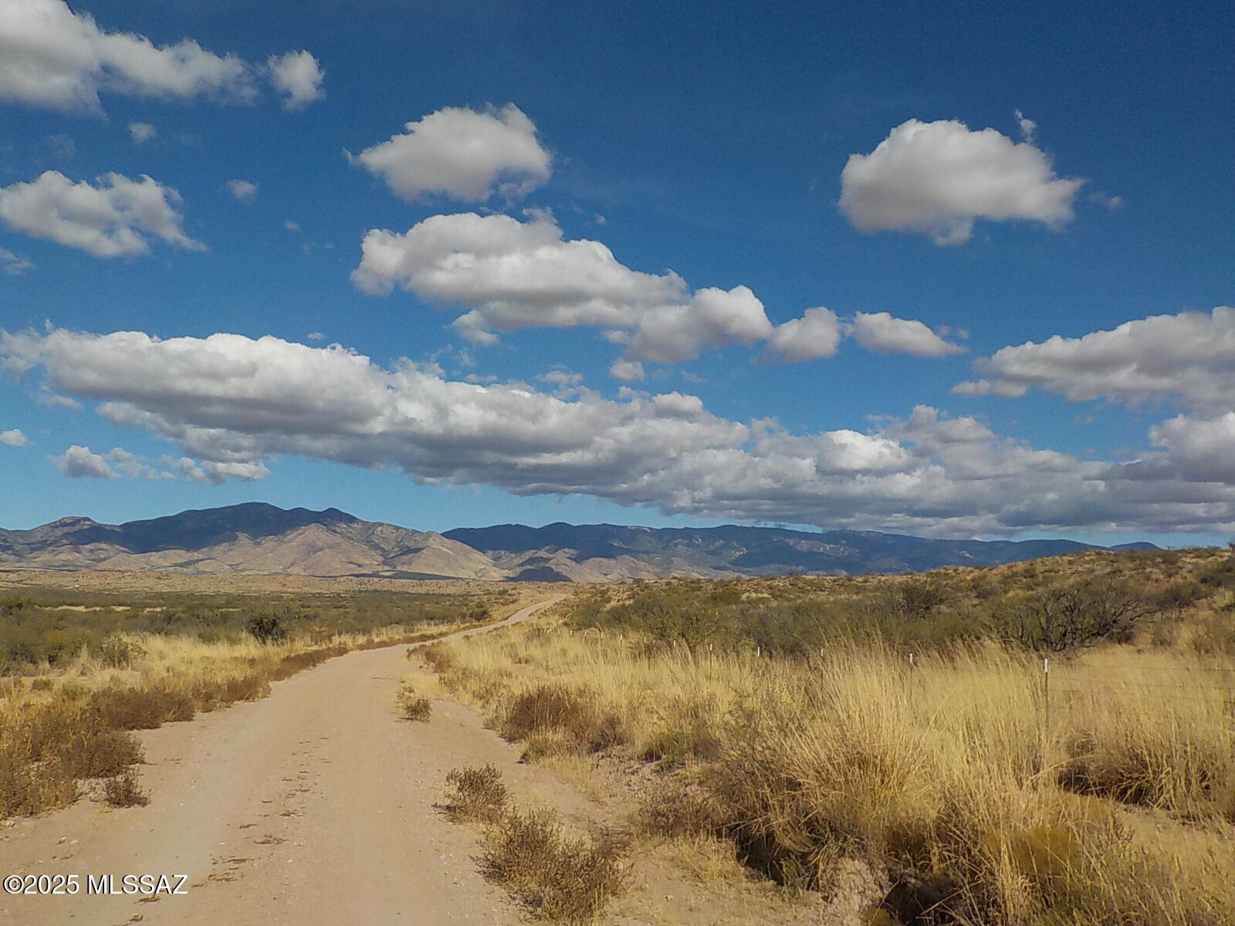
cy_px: 463
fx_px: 1070
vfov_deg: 46.8
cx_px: 618
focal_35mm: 30
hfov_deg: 60.0
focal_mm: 4.1
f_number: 6.6
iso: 125
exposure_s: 1/800
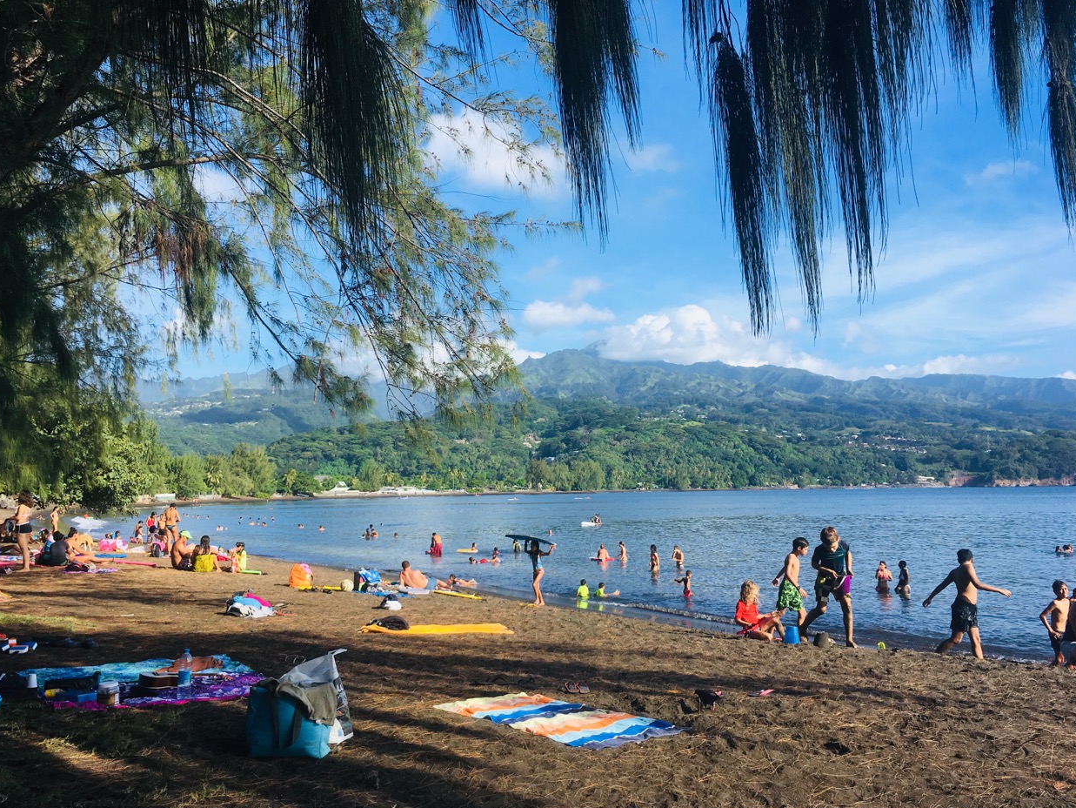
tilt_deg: +6.3
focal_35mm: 30
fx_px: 933
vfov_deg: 46.8
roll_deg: +1.0
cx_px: 524
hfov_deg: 60.0
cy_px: 396
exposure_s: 1/1166
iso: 25
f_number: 2.2
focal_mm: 4.15
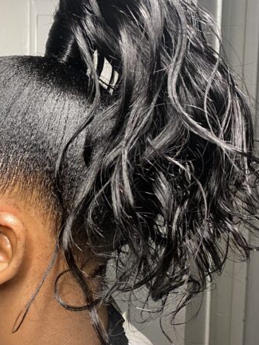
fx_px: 479
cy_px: 182
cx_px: 33
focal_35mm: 48
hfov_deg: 29.2
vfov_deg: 39.6
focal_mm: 4.25
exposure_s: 1/50
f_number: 1.8
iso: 125
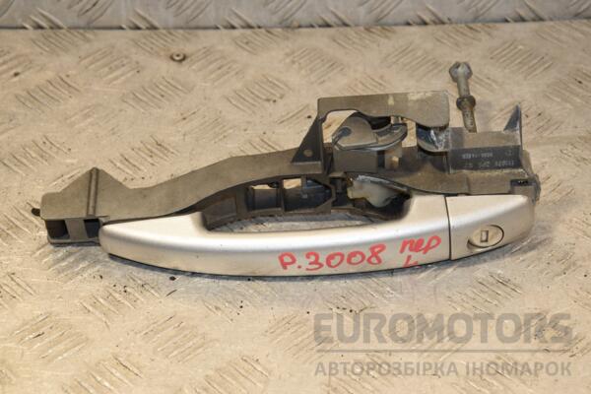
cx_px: 296
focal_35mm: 105
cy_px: 197
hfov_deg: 19.5
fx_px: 1724
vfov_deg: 13.0
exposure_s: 1/200
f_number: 9
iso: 800
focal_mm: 70
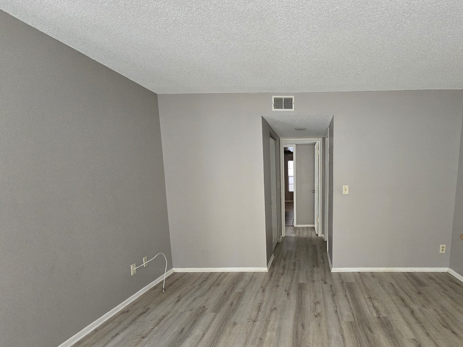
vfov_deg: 73.9
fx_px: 227
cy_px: 208
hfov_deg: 88.6
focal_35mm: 17
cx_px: 298
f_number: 2.2
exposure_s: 1/60
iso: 640
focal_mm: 2.2
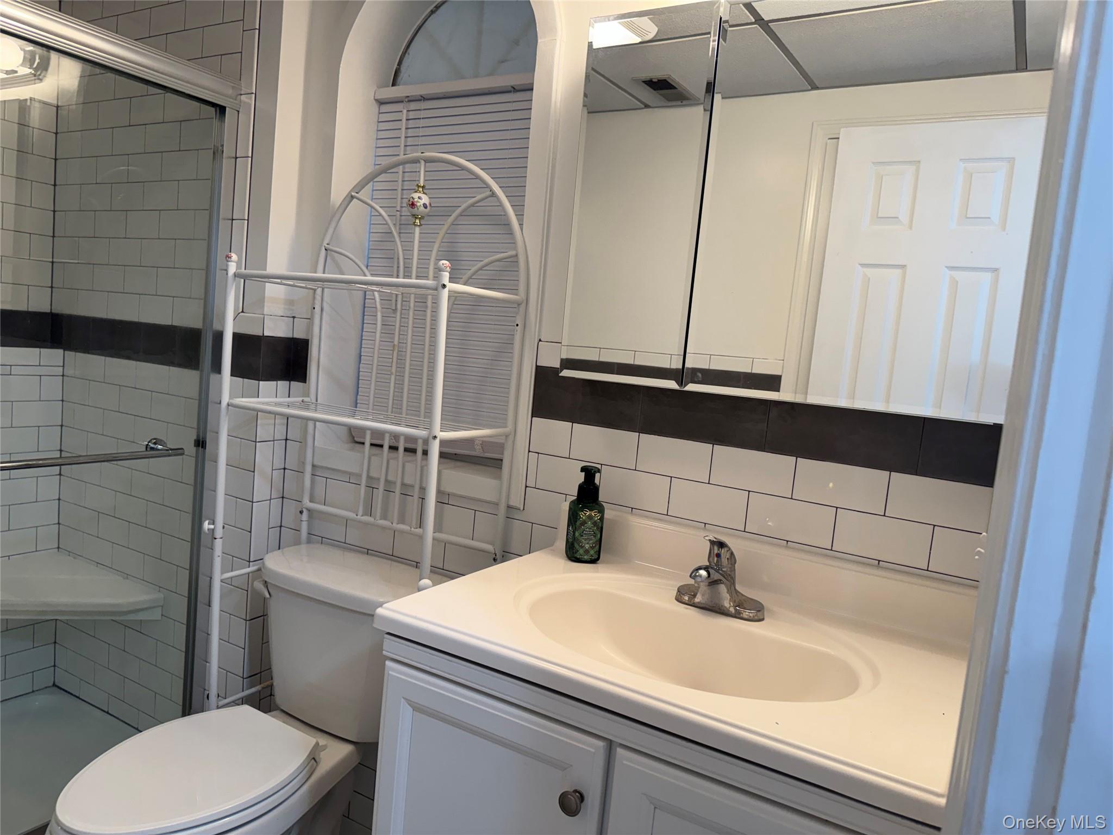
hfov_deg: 71.6
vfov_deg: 56.8
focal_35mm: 24
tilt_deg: -5.8
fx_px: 772
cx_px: 556
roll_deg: -6.2
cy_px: 418
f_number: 1.78
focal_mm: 6.76
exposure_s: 1/120
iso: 125
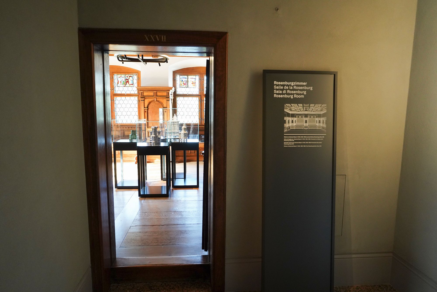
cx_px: 218
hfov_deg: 73.7
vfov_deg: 53.1
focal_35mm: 24
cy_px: 146
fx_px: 291
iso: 3200
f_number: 4.5
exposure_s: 1/80
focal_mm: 24
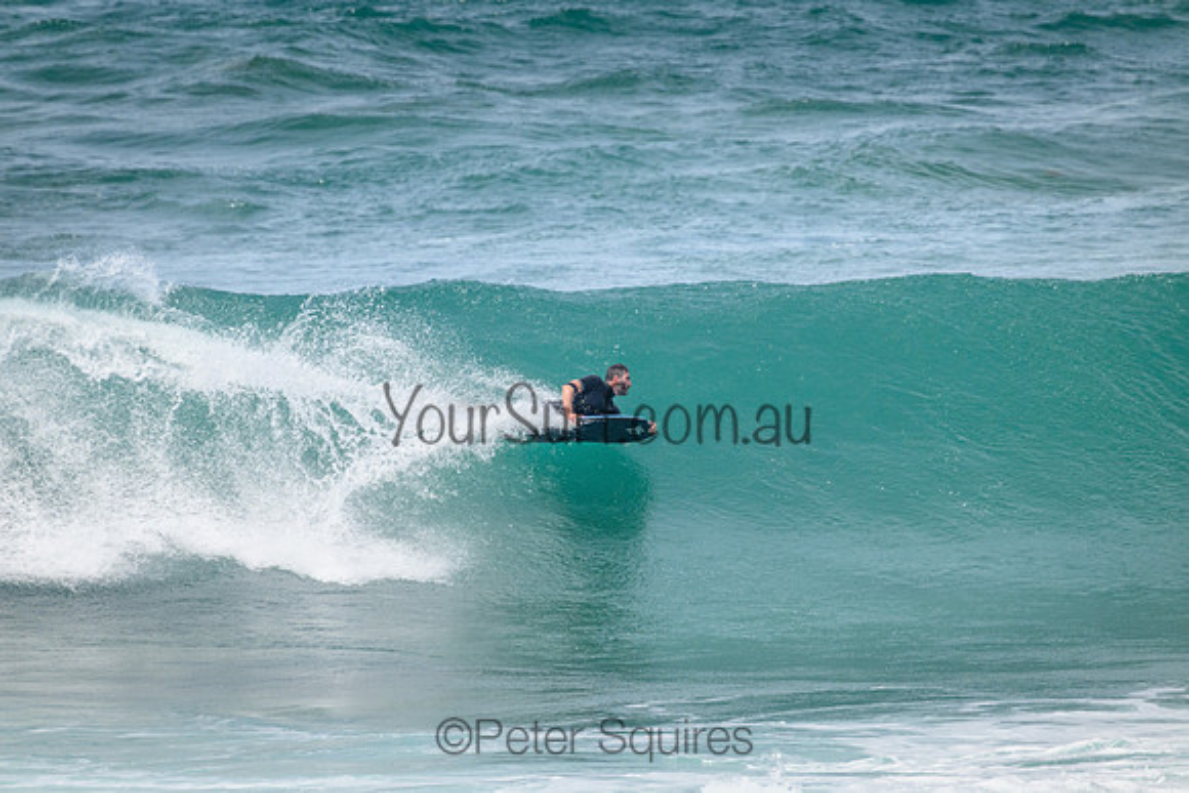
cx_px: 594
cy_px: 396
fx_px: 26427
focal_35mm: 800
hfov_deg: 2.6
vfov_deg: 1.7
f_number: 11
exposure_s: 1/2000
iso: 1100
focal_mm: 800
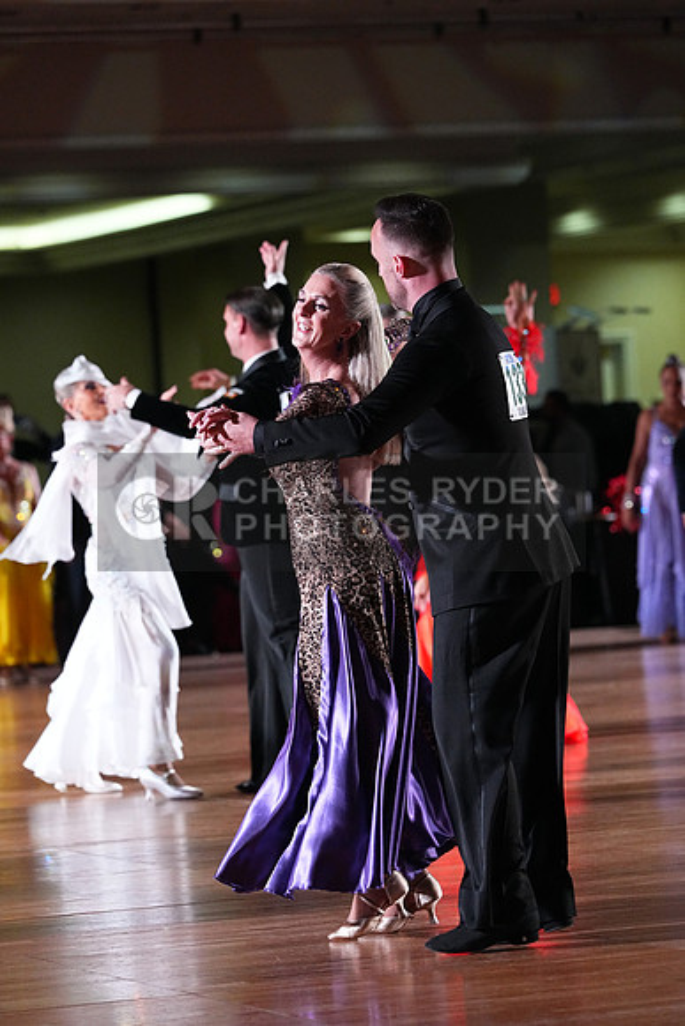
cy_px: 513
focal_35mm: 174
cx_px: 342
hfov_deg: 7.9
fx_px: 4963
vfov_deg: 11.8
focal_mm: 174
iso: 8000
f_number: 5
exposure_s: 1/400
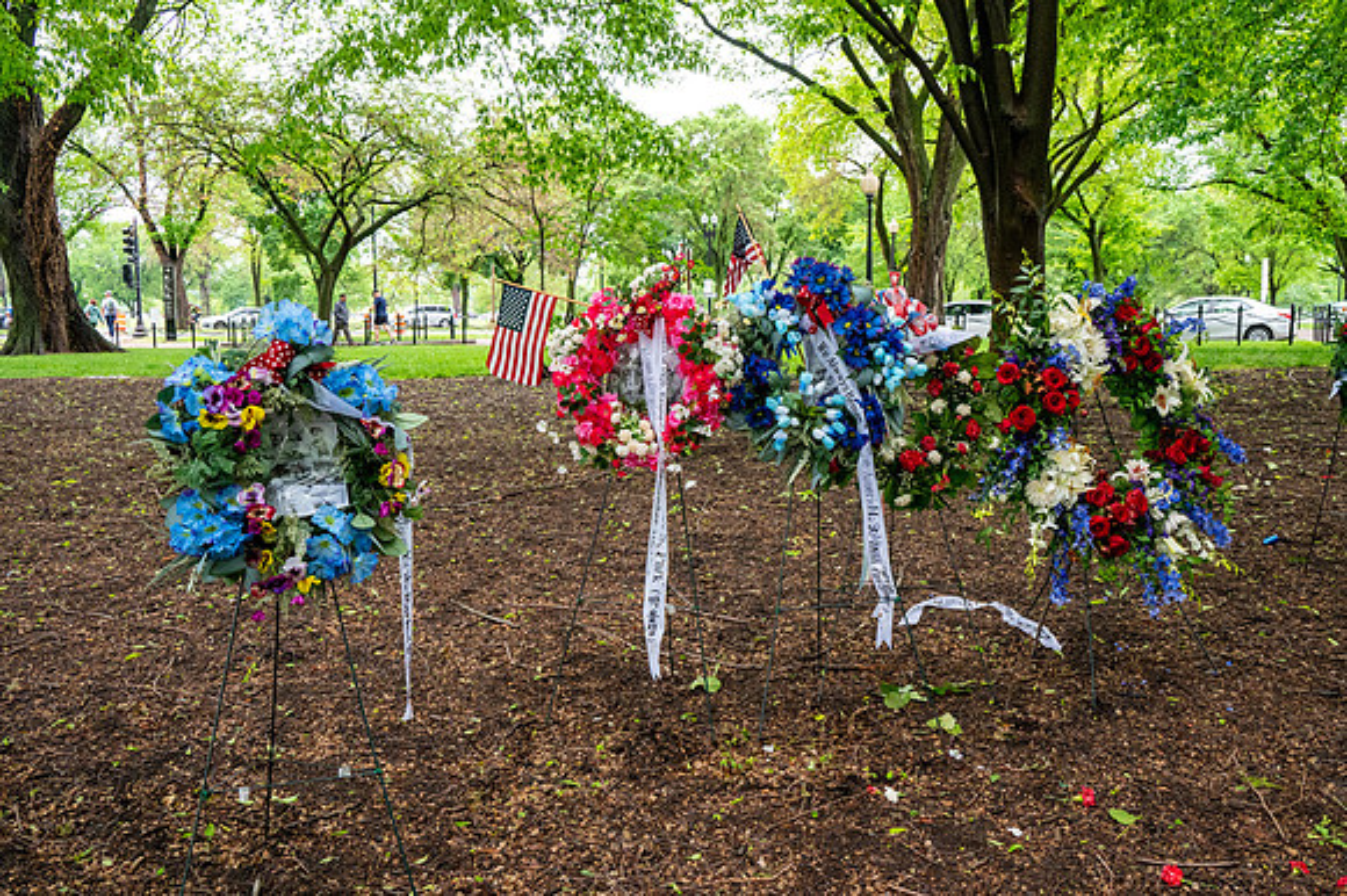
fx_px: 1215
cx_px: 674
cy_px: 448
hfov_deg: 58.0
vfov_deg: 40.5
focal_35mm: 32
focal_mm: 32.5
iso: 4500
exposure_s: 1/640
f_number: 8
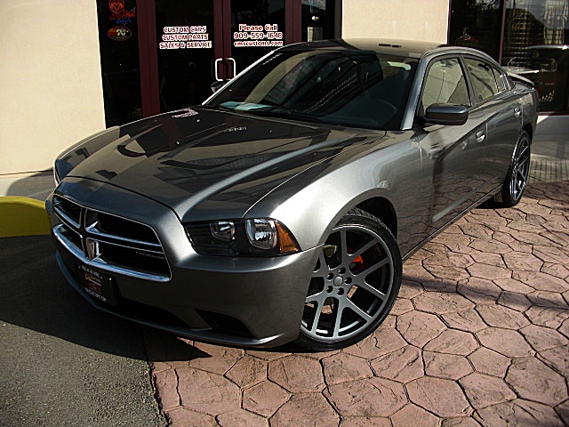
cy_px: 214
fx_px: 592
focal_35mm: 36
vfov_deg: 39.7
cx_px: 284
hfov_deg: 51.4
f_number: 2.8
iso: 50
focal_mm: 6.3
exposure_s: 1/800
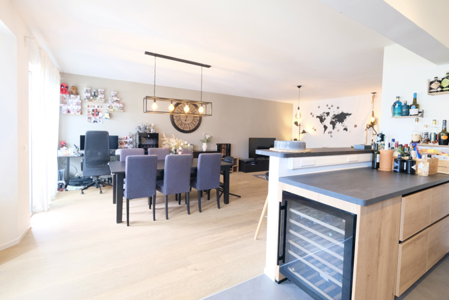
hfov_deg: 96.7
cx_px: 222
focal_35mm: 16
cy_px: 142
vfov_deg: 73.7
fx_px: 200
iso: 1600
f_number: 4
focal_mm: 10
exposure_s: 1/30
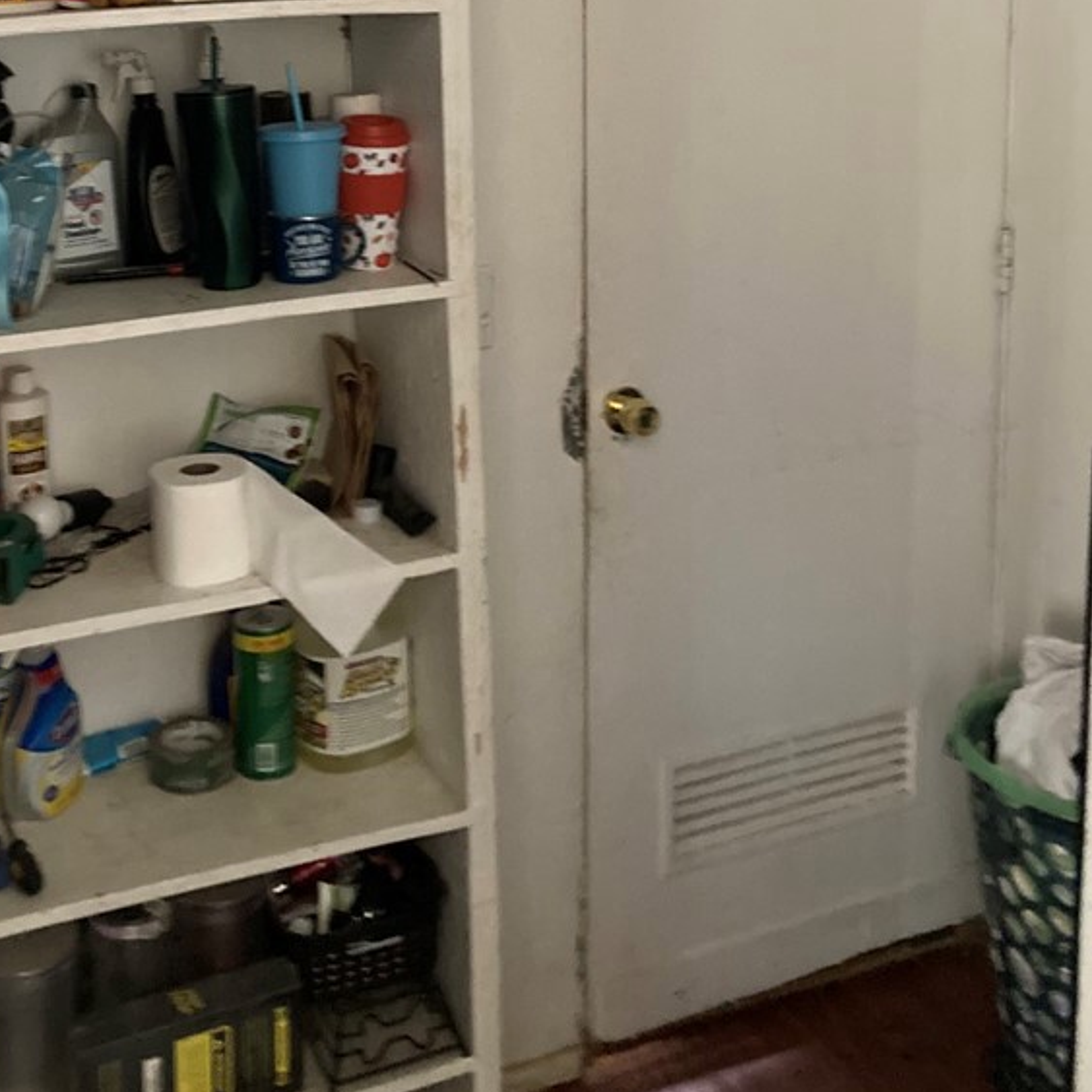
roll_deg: +2.0
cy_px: 173
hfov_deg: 37.4
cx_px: 442
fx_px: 1606
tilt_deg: -5.9
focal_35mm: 45
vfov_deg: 35.9
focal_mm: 3.99
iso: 640
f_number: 1.8
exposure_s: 1/29
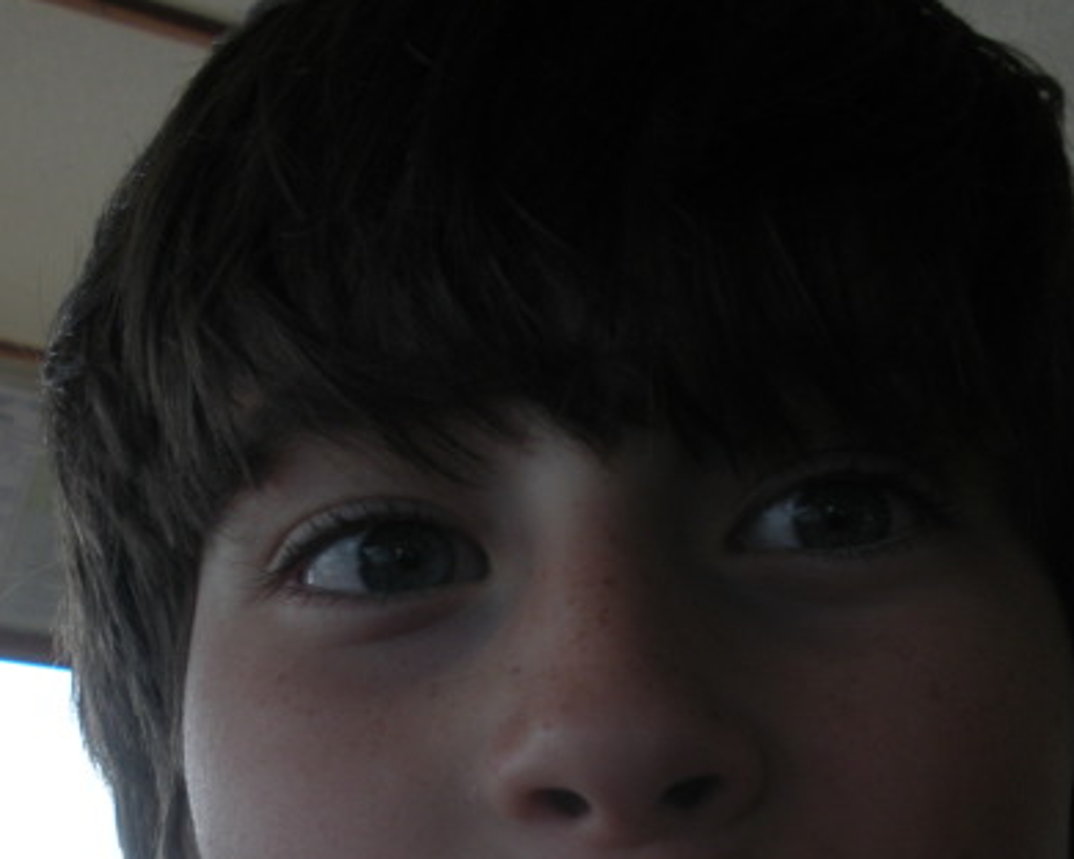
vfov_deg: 20.7
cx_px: 609
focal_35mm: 72
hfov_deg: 26.4
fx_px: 2289
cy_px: 815
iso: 64
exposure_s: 1/161
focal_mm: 6.3
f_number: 3.5
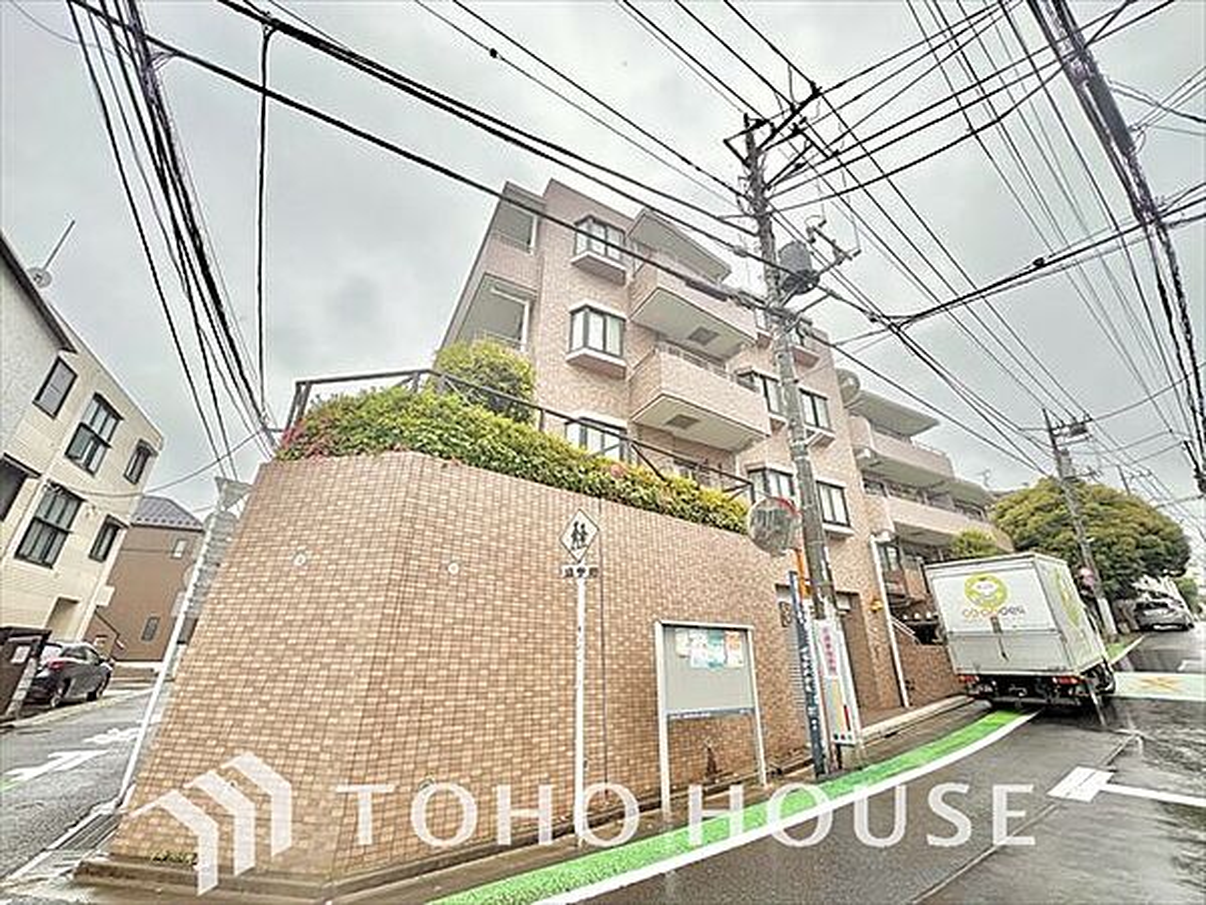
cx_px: 603
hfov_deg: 102.1
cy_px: 452
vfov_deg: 85.7
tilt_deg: +24.9
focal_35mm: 14
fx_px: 488
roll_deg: -0.7
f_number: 2.2
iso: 64
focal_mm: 2.22
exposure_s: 1/196
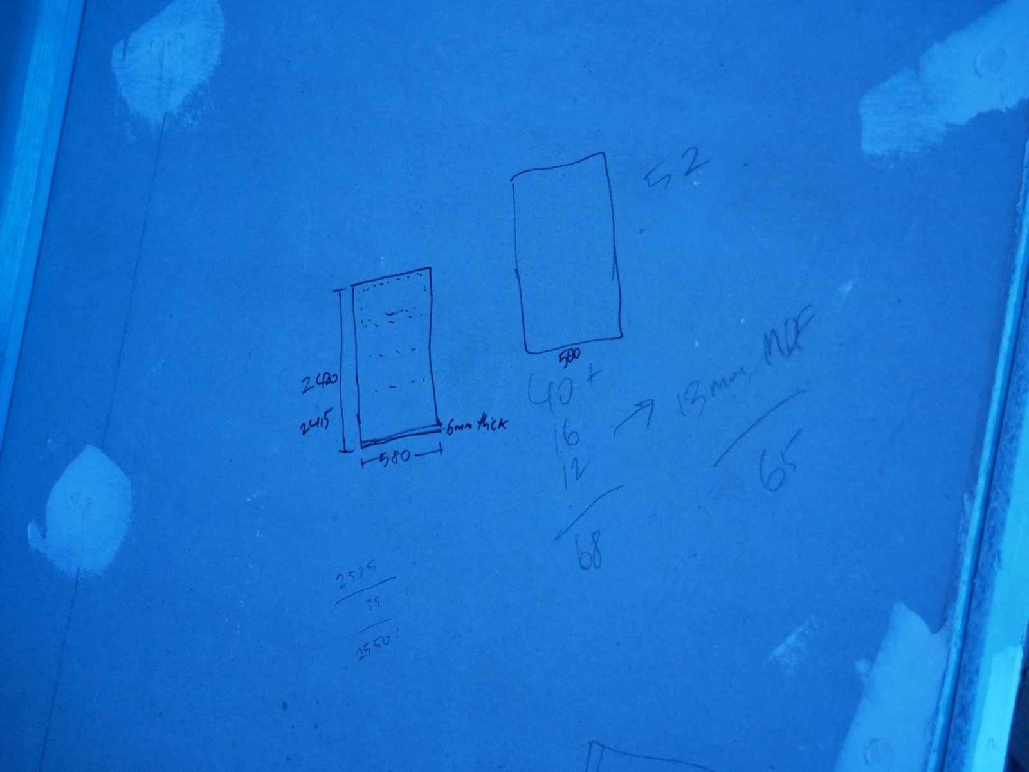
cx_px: 514
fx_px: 1308
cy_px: 386
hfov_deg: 42.9
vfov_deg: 32.9
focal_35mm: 44
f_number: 4.2
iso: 3200
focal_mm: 22
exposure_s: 1/50
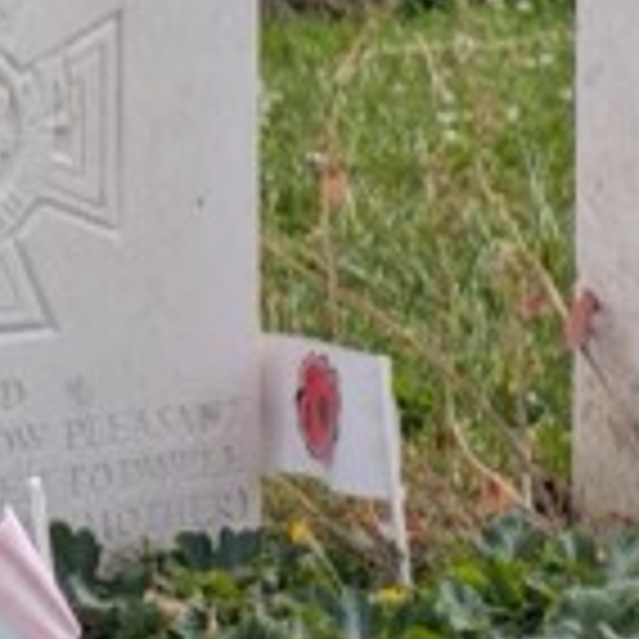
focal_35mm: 191
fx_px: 3989
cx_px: -306
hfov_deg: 8.9
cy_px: -58
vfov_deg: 9.1
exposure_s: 1/2532
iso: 46
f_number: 1.89
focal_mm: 5.43
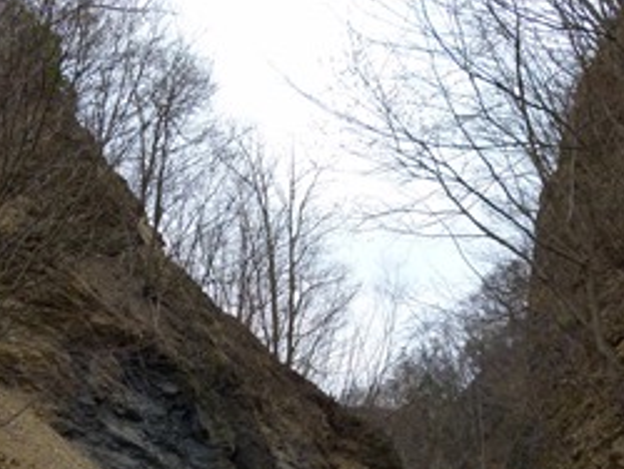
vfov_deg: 29.8
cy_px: 352
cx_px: 307
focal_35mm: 48
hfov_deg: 39.6
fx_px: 866
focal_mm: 4.5
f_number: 4
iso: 100
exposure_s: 1/400
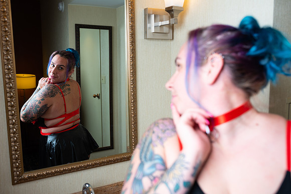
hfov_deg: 54.4
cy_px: 97
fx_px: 283
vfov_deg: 37.9
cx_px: 146
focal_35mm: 35
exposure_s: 1/500
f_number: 4
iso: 125
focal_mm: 35
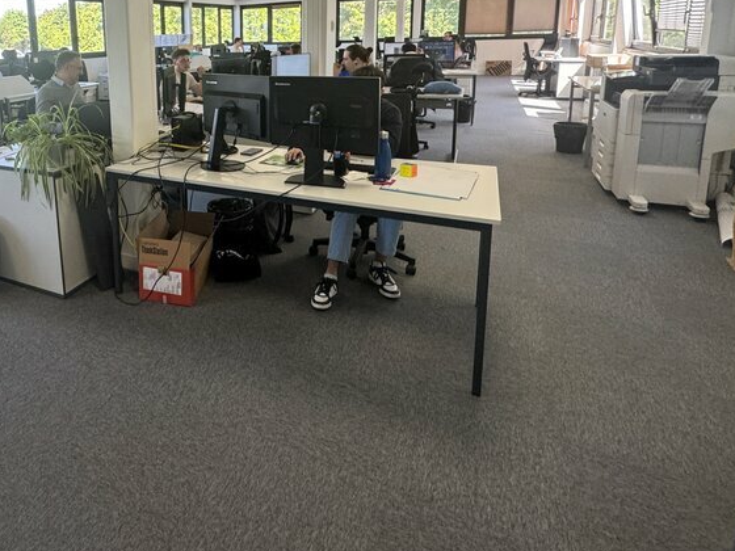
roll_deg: +2.2
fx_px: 510
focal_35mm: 24
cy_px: 118
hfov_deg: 67.0
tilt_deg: -8.3
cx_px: 181
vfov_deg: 53.4
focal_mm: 2.22
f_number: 2.2
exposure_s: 1/100
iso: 200
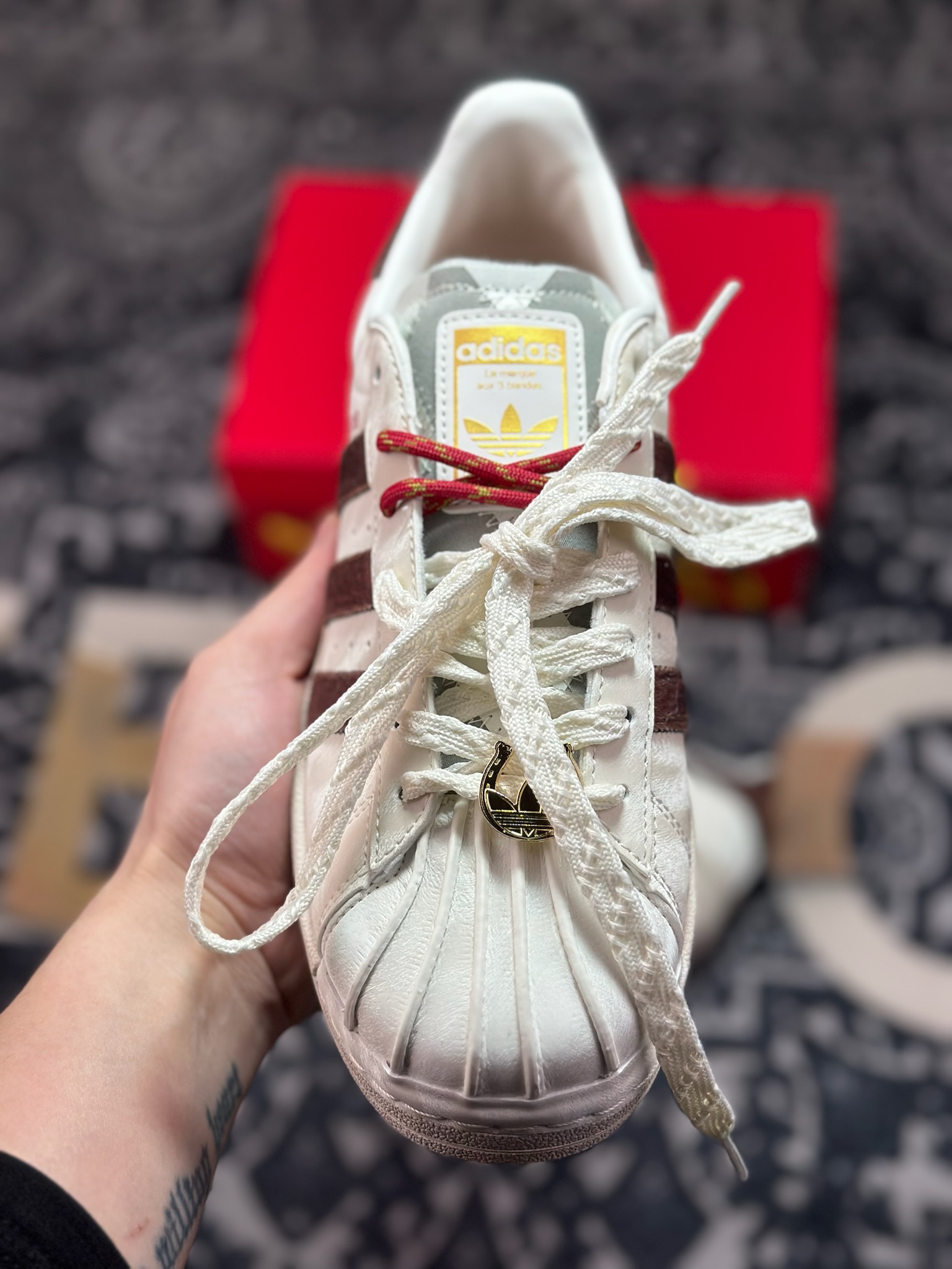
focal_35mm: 48
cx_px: 476
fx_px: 1760
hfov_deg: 30.3
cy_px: 634
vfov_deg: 39.7
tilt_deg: -55.4
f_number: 1.78
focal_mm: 6.86
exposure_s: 1/1323
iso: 80
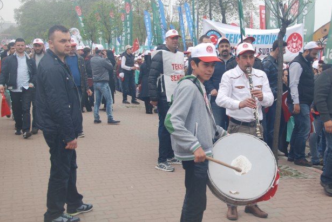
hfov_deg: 35.0
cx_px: 215
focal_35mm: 57
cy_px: 90
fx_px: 522
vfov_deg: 23.9
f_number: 5.6
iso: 100
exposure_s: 1/125
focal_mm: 29
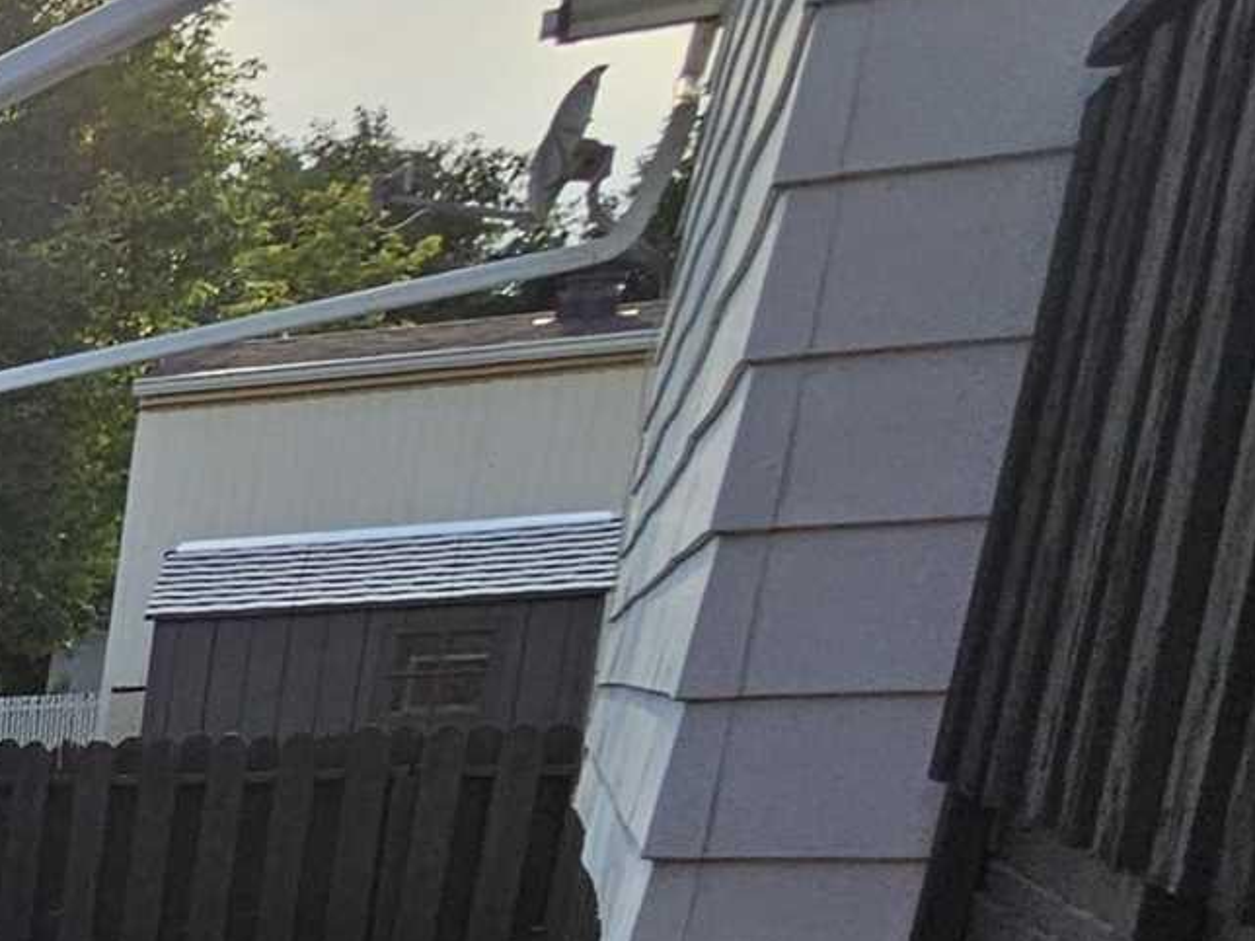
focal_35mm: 62
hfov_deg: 16.5
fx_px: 2248
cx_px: -1573
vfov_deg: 20.5
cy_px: 1387
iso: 50
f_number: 2.2
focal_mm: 2.2
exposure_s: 1/1610
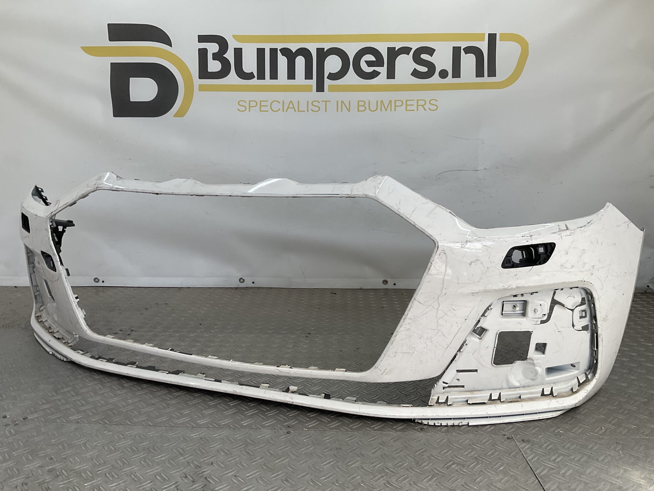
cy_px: 246
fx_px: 548
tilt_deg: -10.6
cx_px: 327
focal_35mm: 29
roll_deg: -1.5
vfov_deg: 48.2
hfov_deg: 61.7
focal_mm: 3
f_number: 1.8
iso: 16
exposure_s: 1/397
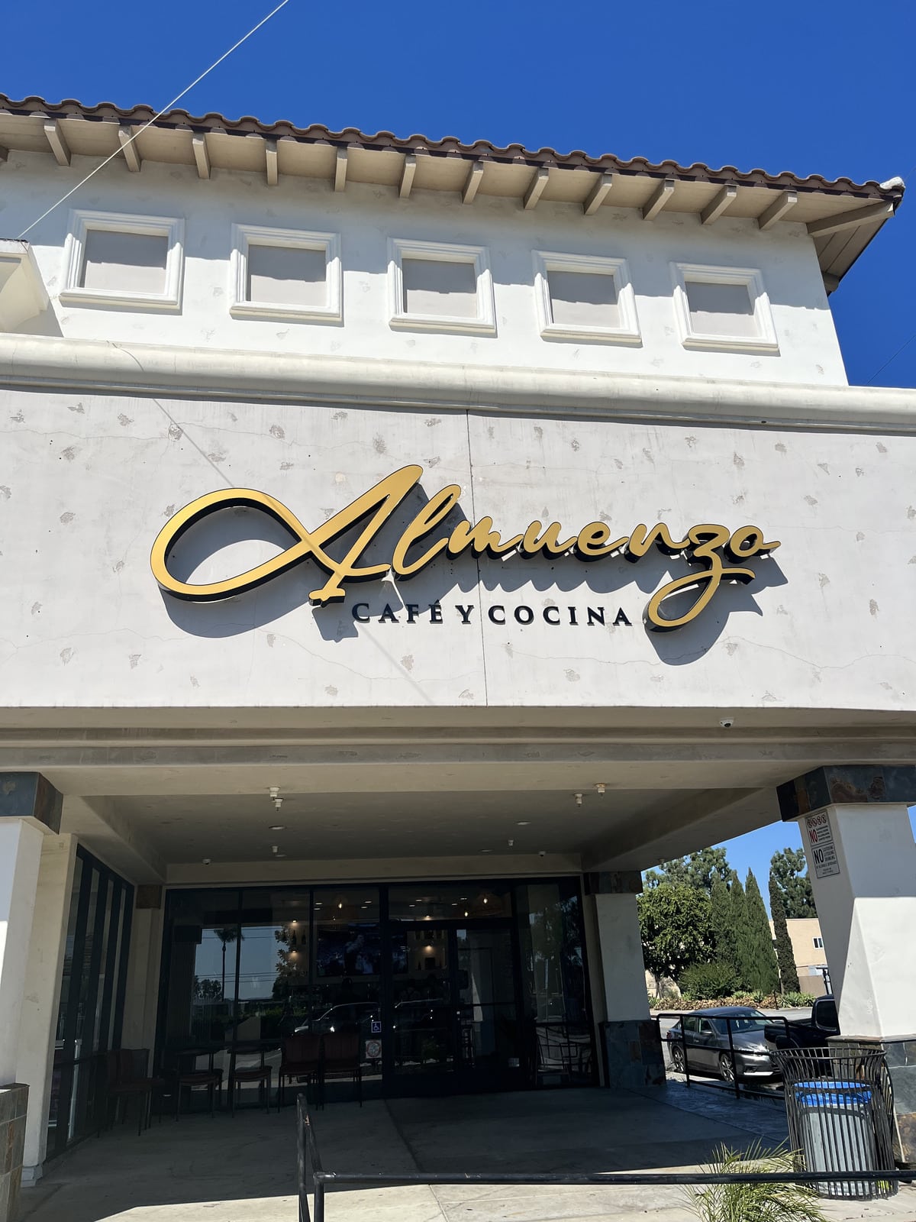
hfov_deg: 53.1
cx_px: 458
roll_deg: +3.4
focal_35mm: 26
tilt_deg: +23.7
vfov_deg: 67.3
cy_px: 611
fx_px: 917
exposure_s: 1/6494
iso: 50
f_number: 1.6
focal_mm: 5.1
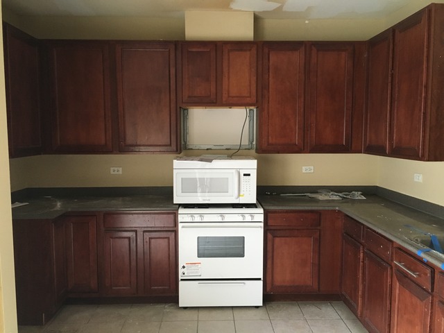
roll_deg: +0.5
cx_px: 222
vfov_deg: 48.2
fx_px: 372
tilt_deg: -4.9
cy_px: 166
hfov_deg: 61.7
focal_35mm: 29
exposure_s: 1/30
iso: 160
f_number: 2.2
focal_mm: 4.15
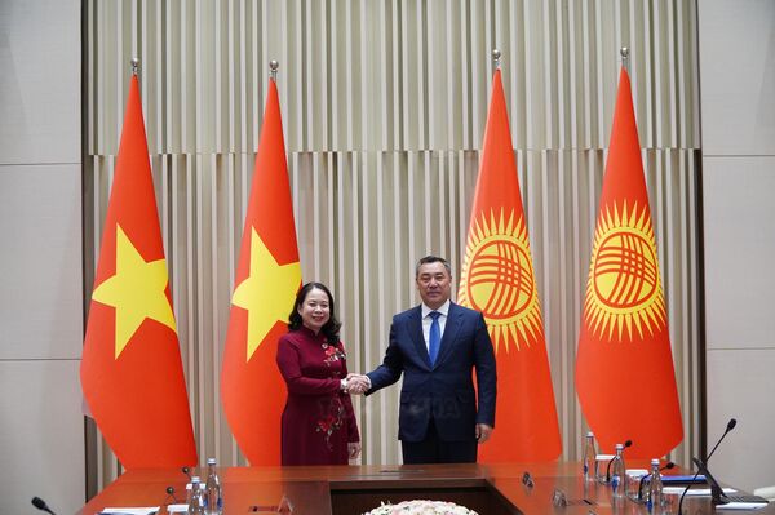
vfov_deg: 15.7
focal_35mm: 87
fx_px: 1871
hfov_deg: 23.4
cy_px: 258
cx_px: 388
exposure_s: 1/200
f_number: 5
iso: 3200
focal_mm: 58
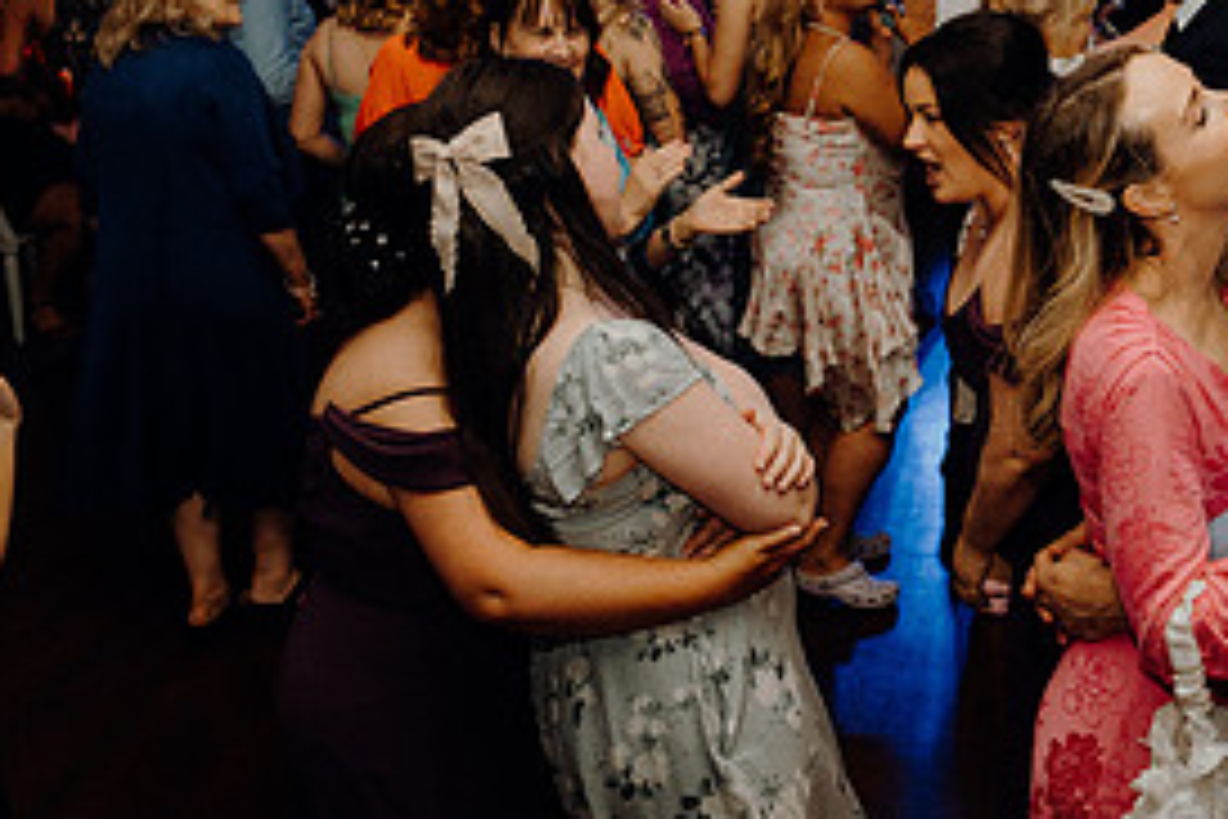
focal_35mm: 51
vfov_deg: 26.2
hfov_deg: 37.3
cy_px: 236
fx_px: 1740
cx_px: 1012
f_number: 3.5
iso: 2500
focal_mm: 24
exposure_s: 1/160
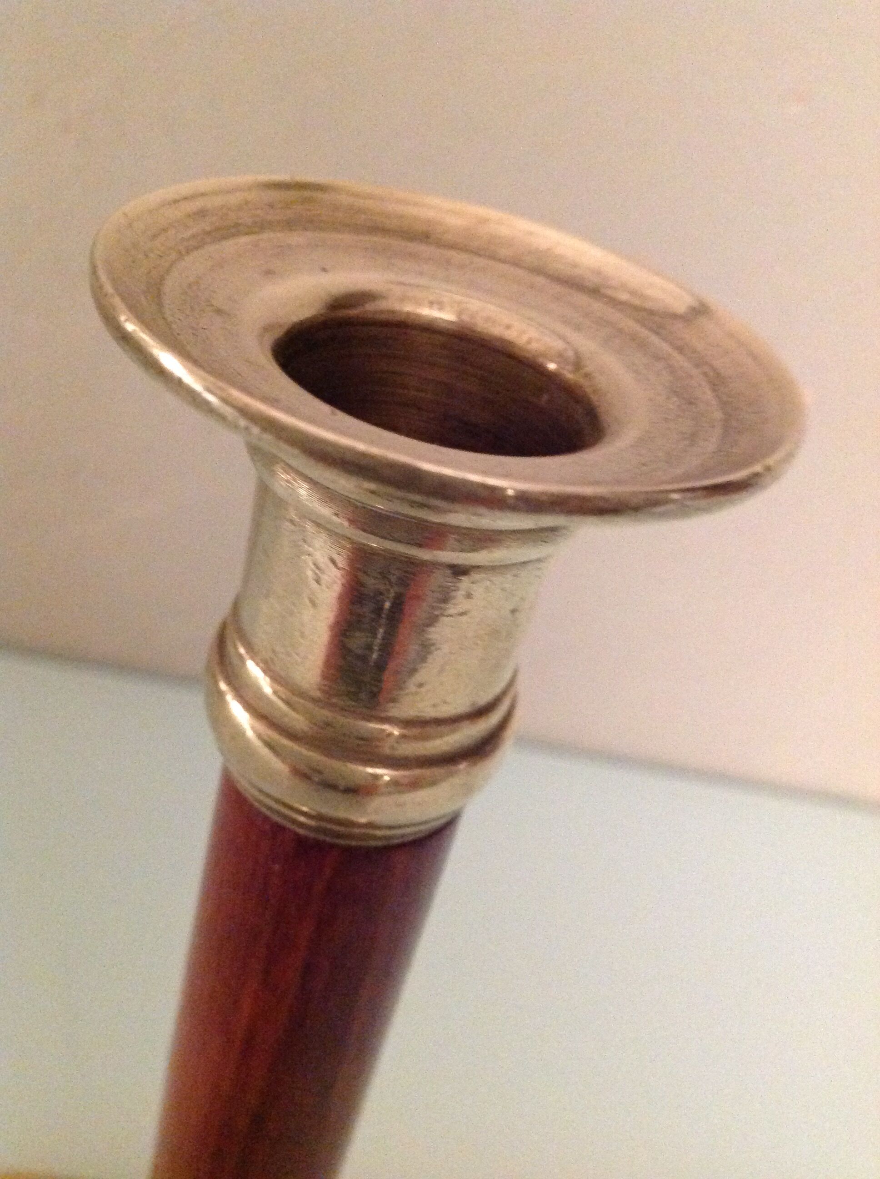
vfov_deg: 52.7
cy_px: 590
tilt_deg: -33.6
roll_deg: -14.7
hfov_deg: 40.6
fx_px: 1189
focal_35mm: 35
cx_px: 440
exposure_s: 1/17
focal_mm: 4.28
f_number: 2.4
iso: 640
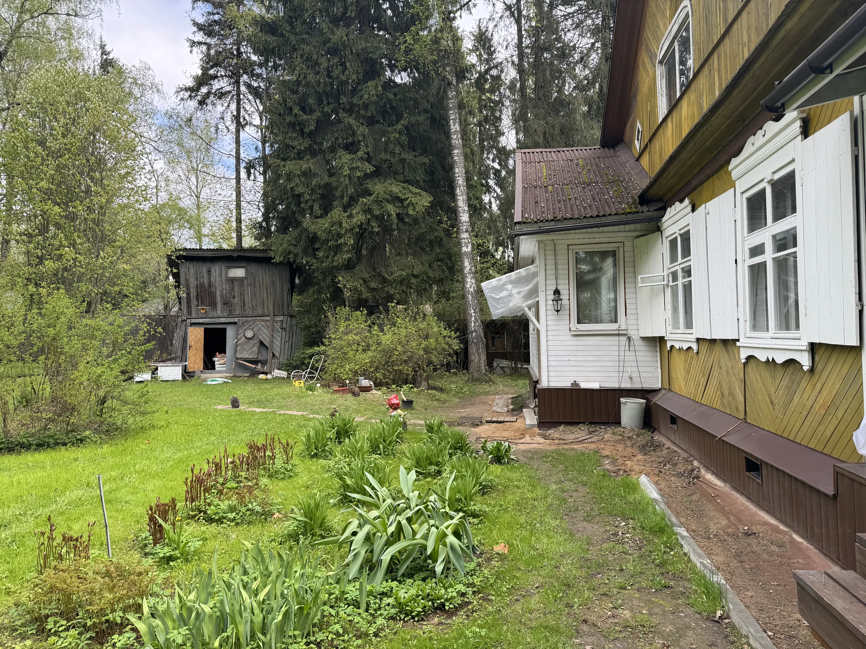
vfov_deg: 56.8
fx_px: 600
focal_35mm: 24
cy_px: 324
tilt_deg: +0.8
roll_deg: +1.6
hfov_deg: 71.6
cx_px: 433
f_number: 1.78
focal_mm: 6.76
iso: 80
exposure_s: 1/604
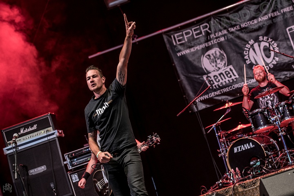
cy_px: 98
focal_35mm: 123
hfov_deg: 16.7
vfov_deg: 11.1
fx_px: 1004
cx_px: 147
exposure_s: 1/100
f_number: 2.8
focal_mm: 82
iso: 800
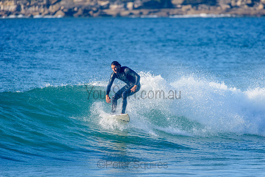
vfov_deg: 2.7
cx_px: 132
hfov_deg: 4.1
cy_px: 88
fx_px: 3683
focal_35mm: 500
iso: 400
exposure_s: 1/2000
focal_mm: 500
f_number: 5.6
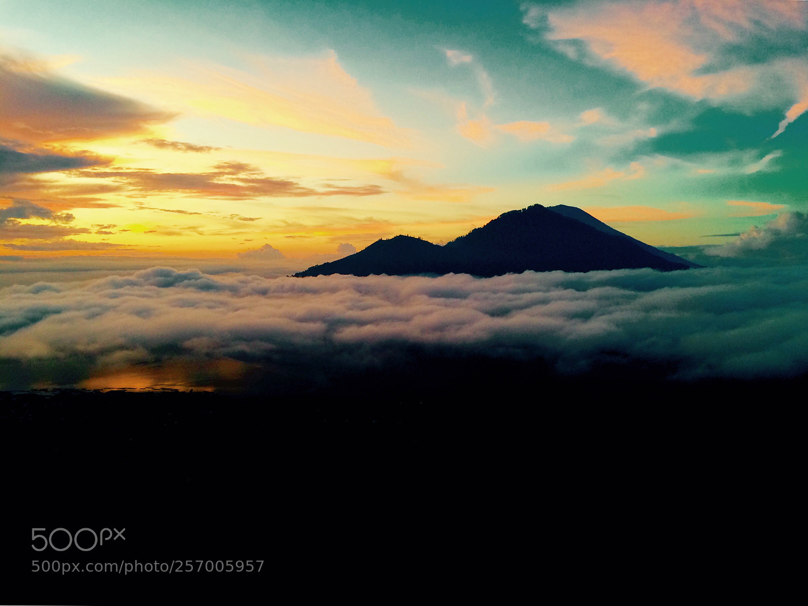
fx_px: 677
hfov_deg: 61.7
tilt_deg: -1.4
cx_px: 404
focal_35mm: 29
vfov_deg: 48.2
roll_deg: -0.9
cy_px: 303
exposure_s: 1/40
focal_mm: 4.15
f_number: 2.2
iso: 32
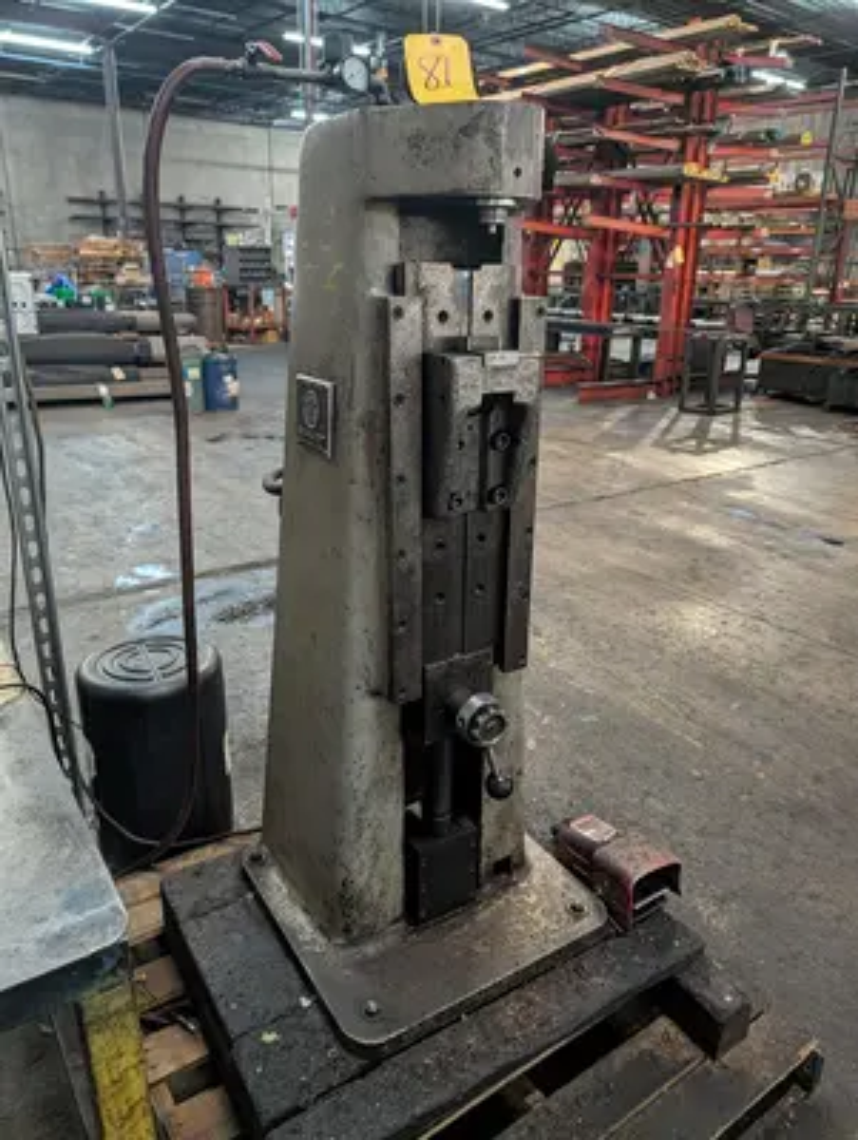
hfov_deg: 56.9
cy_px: 570
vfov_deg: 71.5
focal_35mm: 24
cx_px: 429
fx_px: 791
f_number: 1.68
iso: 695
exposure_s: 1/120
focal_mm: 6.9
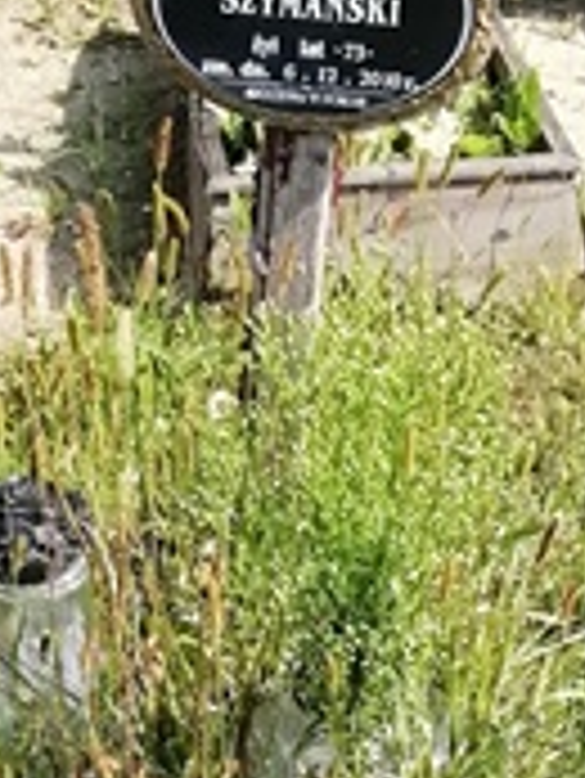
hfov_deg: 15.4
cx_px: 306
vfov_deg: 19.9
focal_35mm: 96
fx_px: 2161
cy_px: 760
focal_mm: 3.21
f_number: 2.2
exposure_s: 1/605
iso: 50
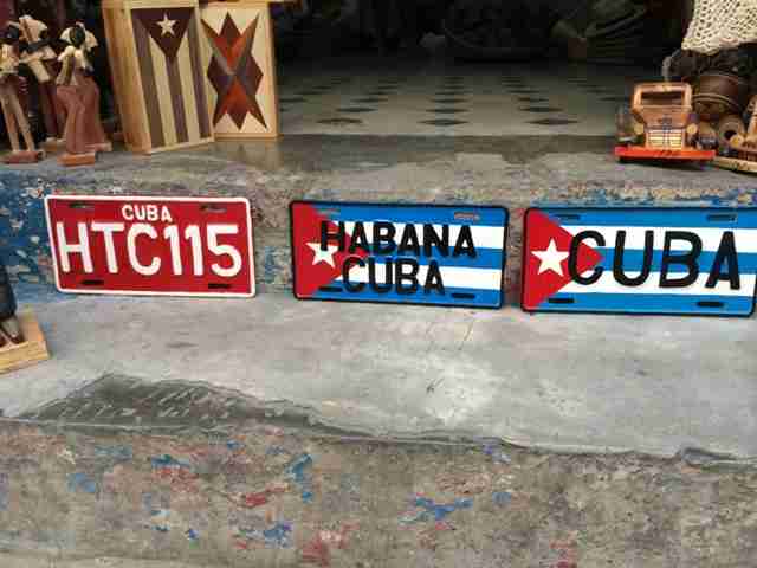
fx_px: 656
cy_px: 284
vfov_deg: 46.8
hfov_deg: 60.0
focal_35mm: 30
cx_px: 378
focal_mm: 4.12
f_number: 2.2
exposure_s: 1/120
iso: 64
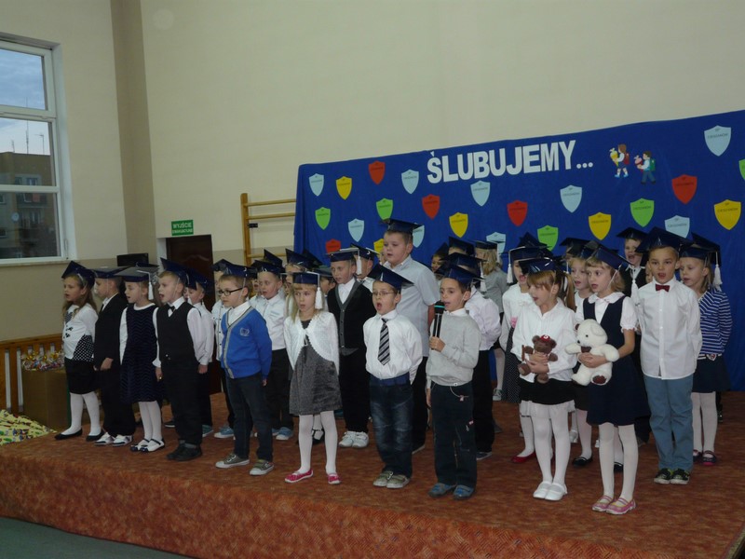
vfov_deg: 36.8
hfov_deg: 47.9
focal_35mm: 39
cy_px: 280
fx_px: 839
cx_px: 372
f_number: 3.2
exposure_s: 1/40
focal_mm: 6.4
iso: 160
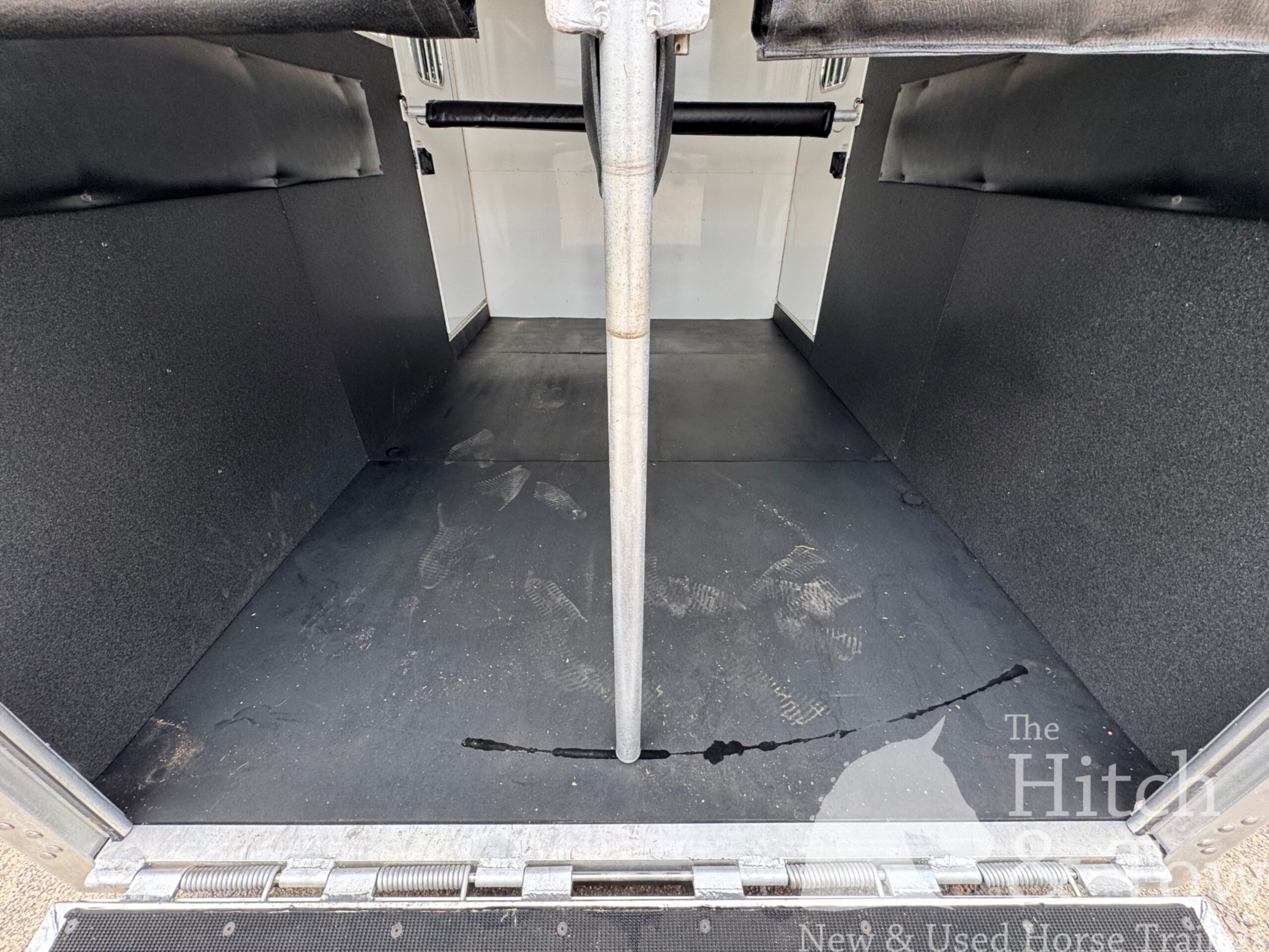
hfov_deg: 102.1
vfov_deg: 85.7
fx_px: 513
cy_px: 476
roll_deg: -0.9
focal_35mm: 14
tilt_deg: -30.8
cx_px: 634
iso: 50
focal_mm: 2.22
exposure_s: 1/99
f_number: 2.2
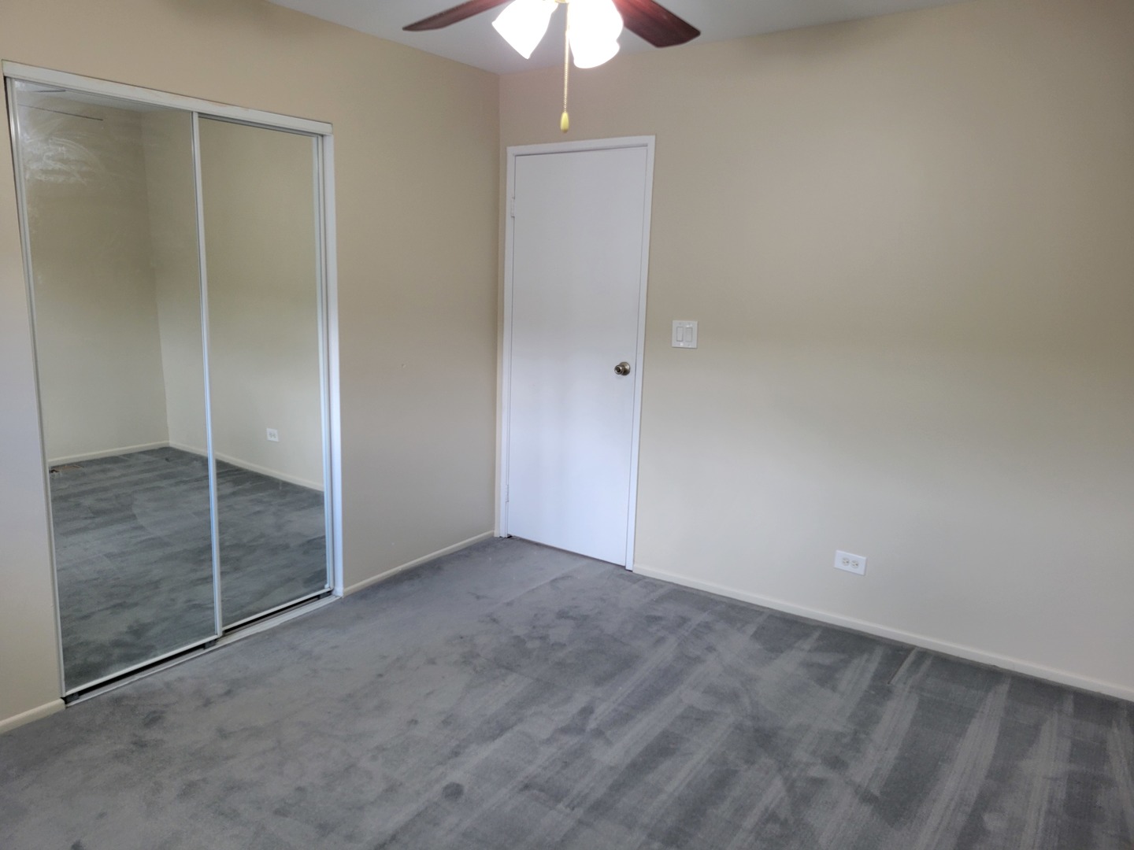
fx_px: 852
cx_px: 567
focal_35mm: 26
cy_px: 425
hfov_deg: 67.3
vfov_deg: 53.1
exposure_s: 1/60
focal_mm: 5.4
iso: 160
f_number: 1.8
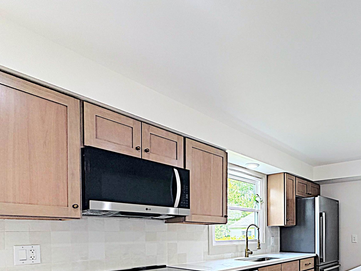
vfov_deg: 49.7
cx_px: 277
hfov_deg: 64.5
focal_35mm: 25
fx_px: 261
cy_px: 237
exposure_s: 1/120
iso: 80
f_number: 2.2
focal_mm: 2.22
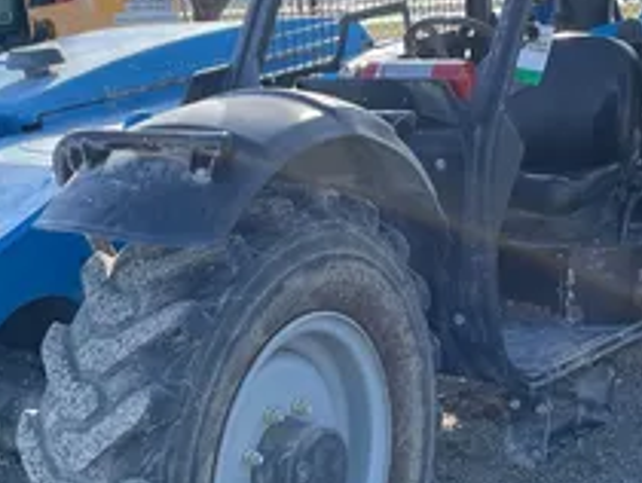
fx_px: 1263
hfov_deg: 28.3
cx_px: 199
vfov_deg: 21.5
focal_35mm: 68
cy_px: 350
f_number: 1.6
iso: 50
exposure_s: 1/1135
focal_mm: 4.2
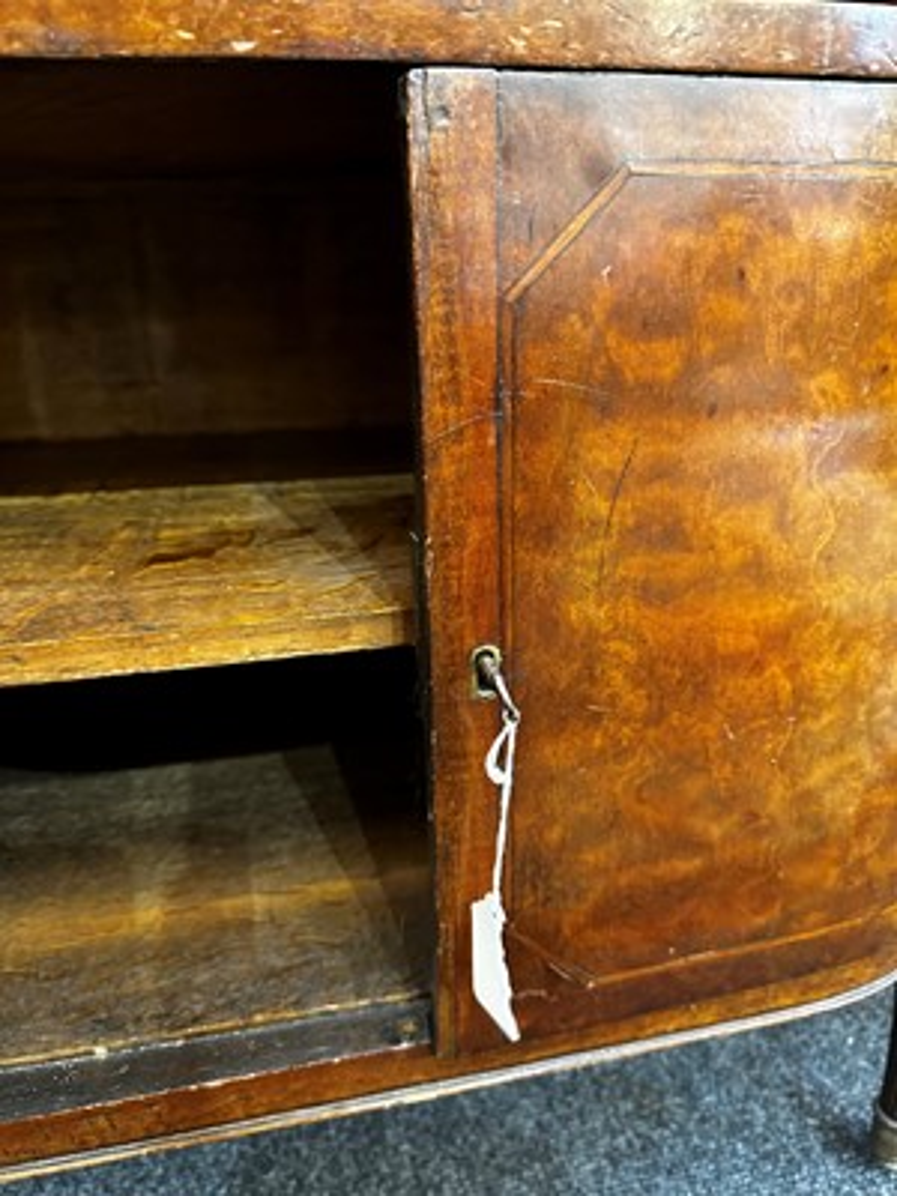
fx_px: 829
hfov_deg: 56.8
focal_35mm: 24
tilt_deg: -23.2
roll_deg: +2.0
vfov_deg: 71.6
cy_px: 598
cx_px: 448
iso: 800
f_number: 1.78
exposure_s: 1/33
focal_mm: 6.86
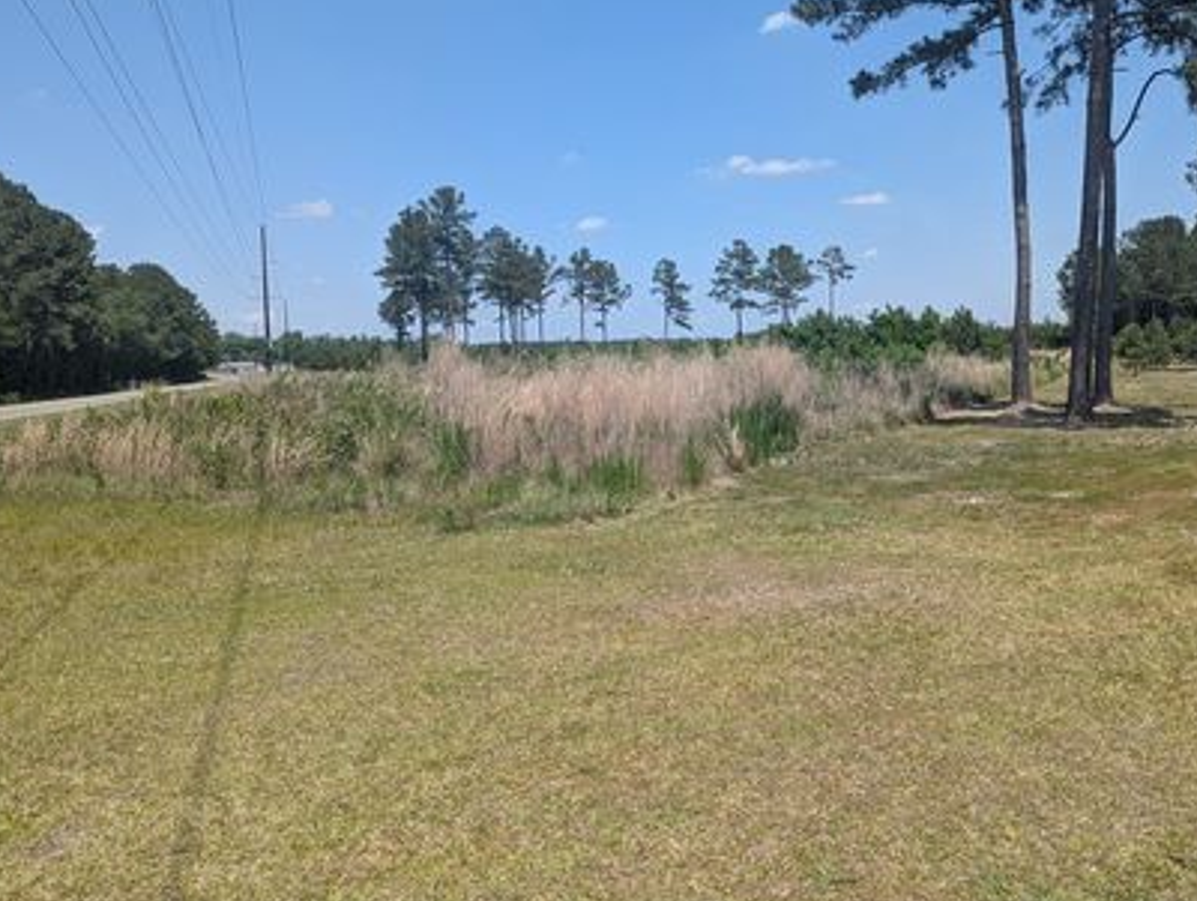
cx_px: 667
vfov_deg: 46.7
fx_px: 1039
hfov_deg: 59.7
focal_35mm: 30
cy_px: 383
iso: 44
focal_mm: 6.81
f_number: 1.85
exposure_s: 1/1742
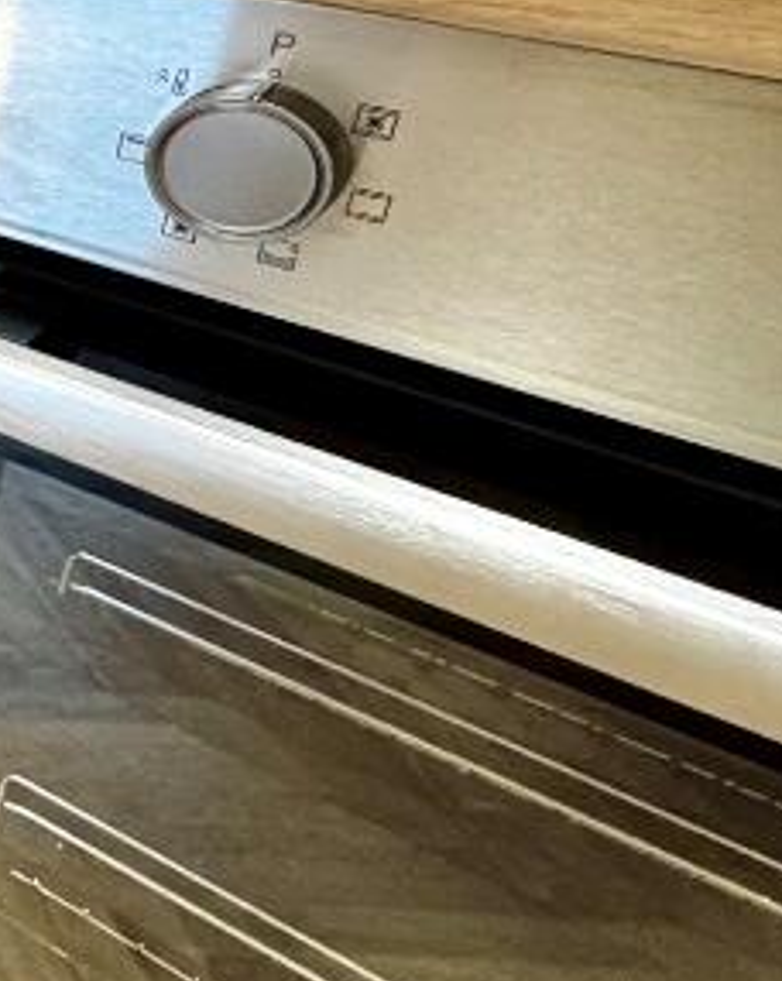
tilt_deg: -22.9
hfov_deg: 18.1
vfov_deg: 36.3
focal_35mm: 49
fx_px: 1421
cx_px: -844
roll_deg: +4.1
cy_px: 147
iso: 500
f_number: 2.2
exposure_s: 1/50
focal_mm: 2.22
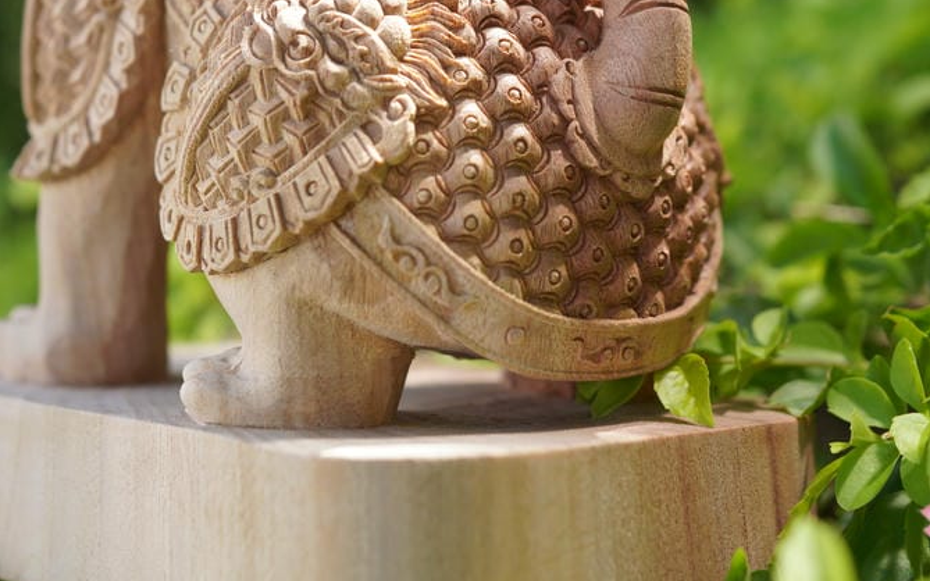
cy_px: 36
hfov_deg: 31.9
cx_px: 564
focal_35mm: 64
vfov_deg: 19.8
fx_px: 1622
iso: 100
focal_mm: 35
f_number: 4
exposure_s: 1/125
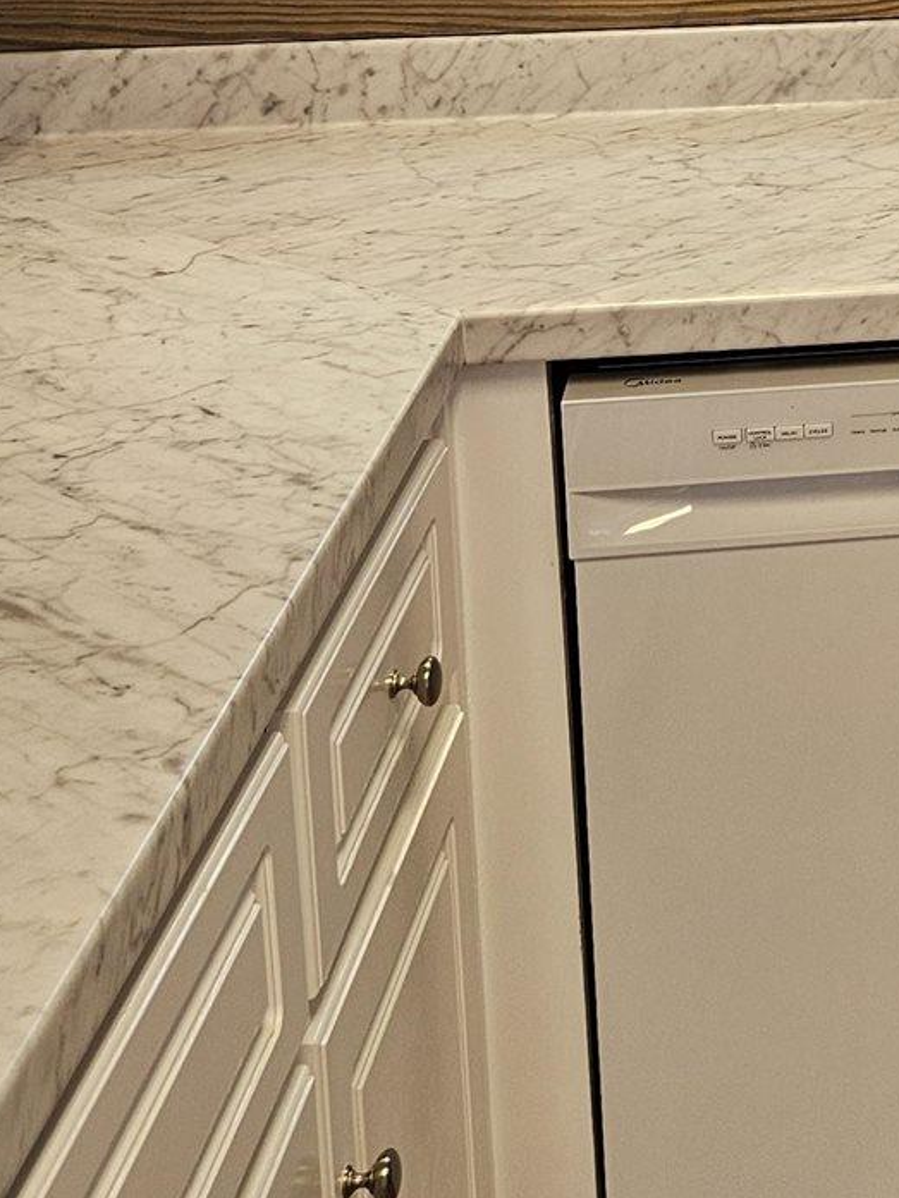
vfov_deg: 24.2
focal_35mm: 76
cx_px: 1363
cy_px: -64
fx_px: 2631
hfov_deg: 17.4
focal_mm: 5.4
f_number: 1.8
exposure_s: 1/120
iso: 100
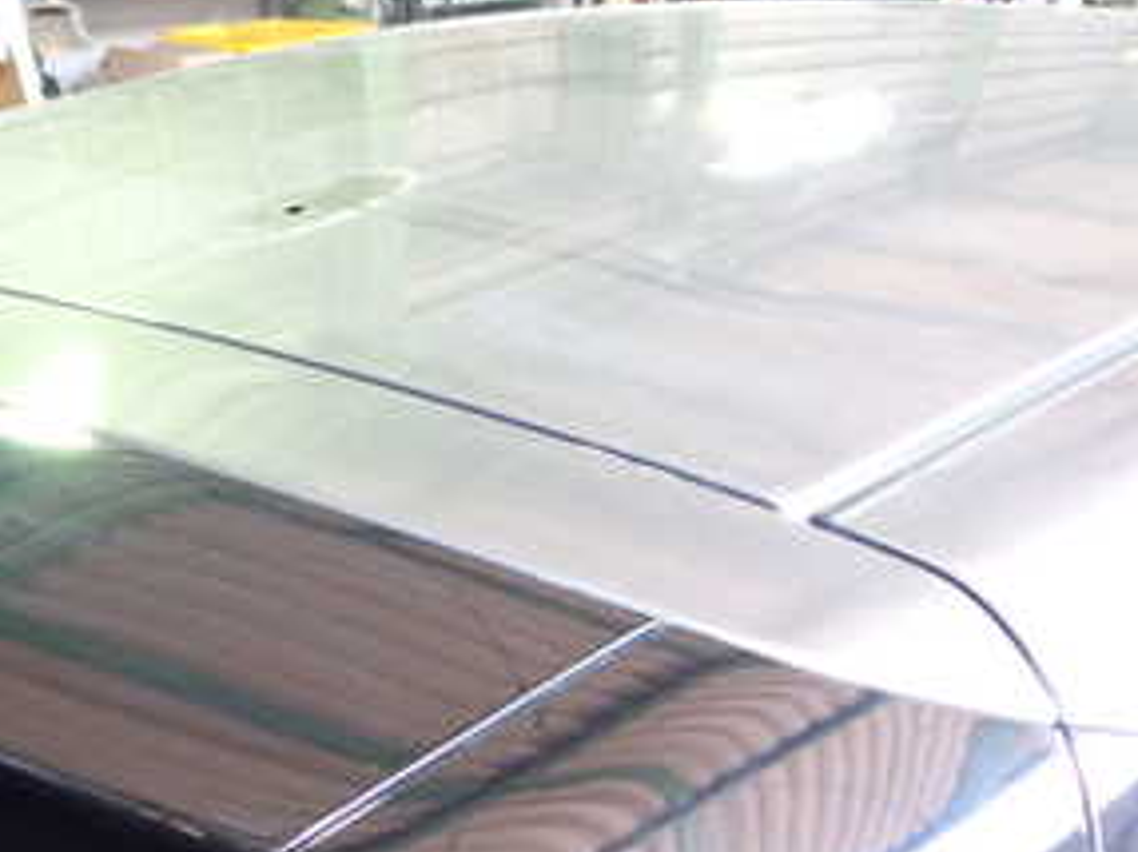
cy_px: 741
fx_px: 2069
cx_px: 107
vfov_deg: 22.8
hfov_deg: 29.4
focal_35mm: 63
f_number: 2.3
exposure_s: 1/30
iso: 500
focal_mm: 5.4
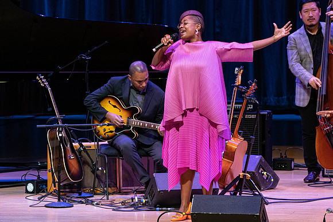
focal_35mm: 369
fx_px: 3410
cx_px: 140
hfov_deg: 5.6
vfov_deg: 3.7
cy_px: 118
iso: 4000
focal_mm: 318
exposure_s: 1/320
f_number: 8
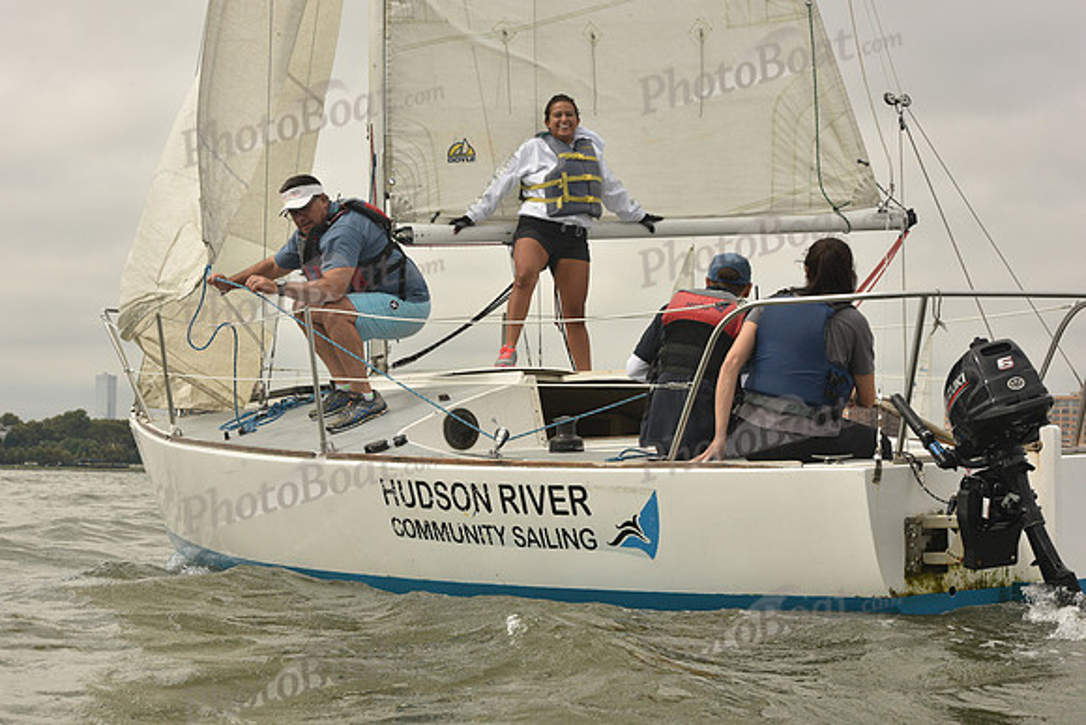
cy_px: 362
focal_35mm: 78
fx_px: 2353
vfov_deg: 17.5
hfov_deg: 26.0
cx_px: 543
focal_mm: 78
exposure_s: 1/800
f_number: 13
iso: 400
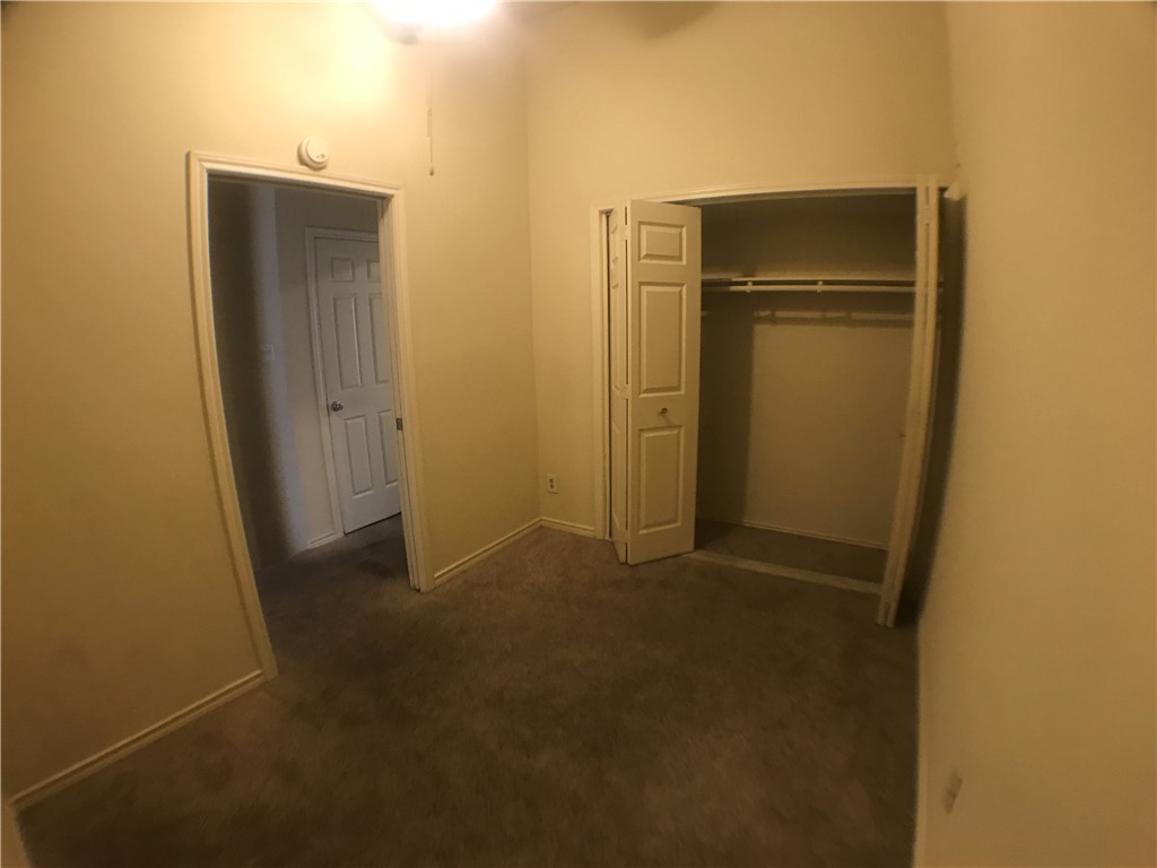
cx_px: 578
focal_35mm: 28
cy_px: 434
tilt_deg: -11.7
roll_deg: +1.1
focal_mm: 3.99
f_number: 1.8
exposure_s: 1/17
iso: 40
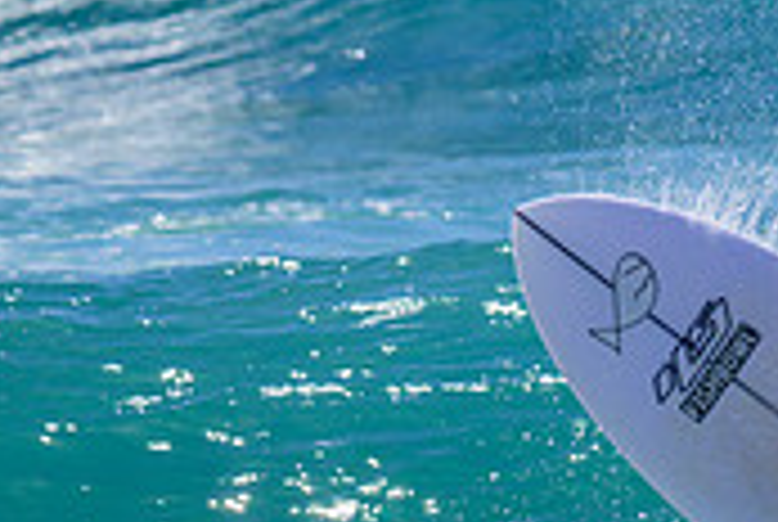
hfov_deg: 1.4
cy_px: 555
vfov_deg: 0.9
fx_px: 32602
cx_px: 1391
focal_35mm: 1506
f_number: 11
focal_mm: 380
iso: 720
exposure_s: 1/2000
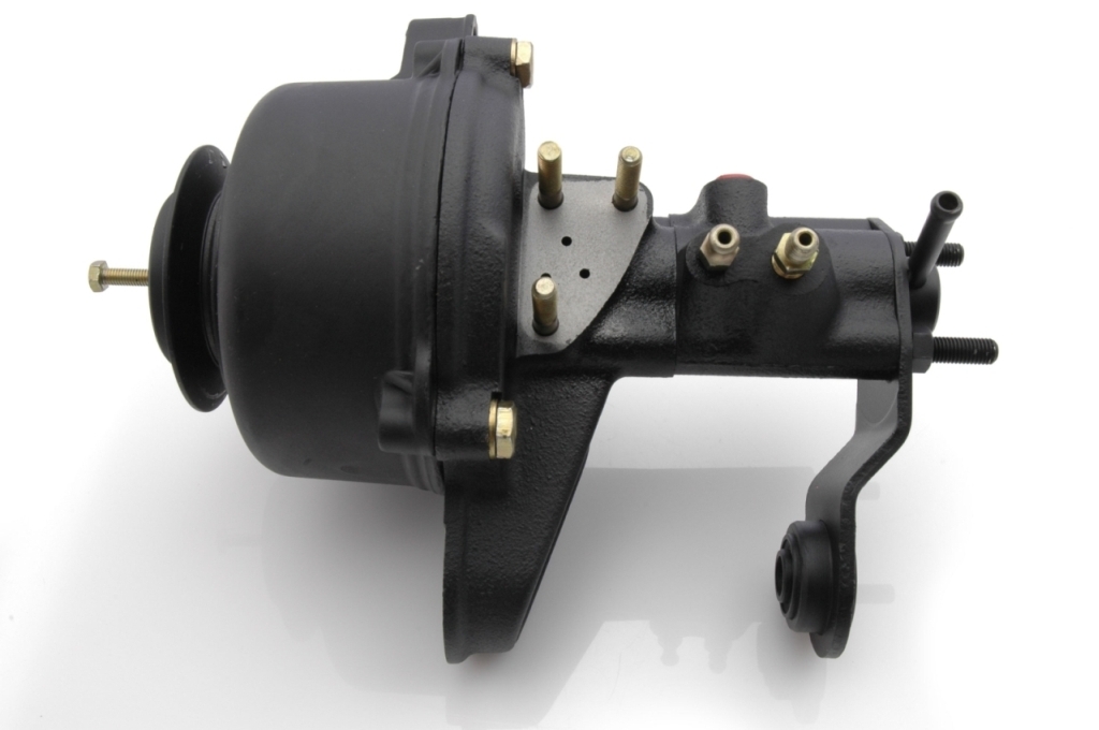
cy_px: 365
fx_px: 1235
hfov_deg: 48.0
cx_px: 550
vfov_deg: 32.9
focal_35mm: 40
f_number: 18
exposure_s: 1/2.5
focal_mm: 27
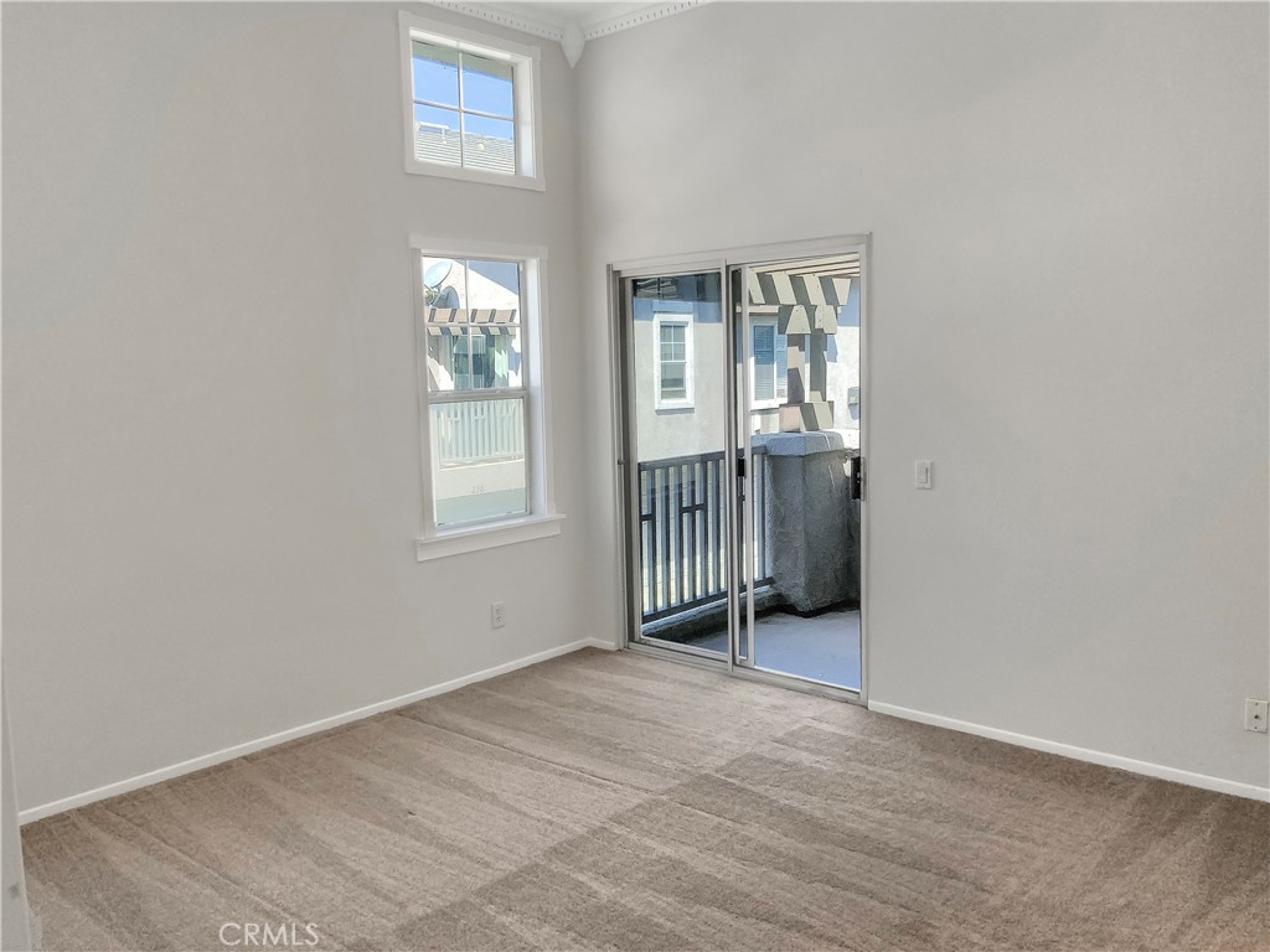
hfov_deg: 61.7
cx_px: 635
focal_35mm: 29
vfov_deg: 48.2
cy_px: 476
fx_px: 1064
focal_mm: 3
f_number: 1.8
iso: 50
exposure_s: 1/120
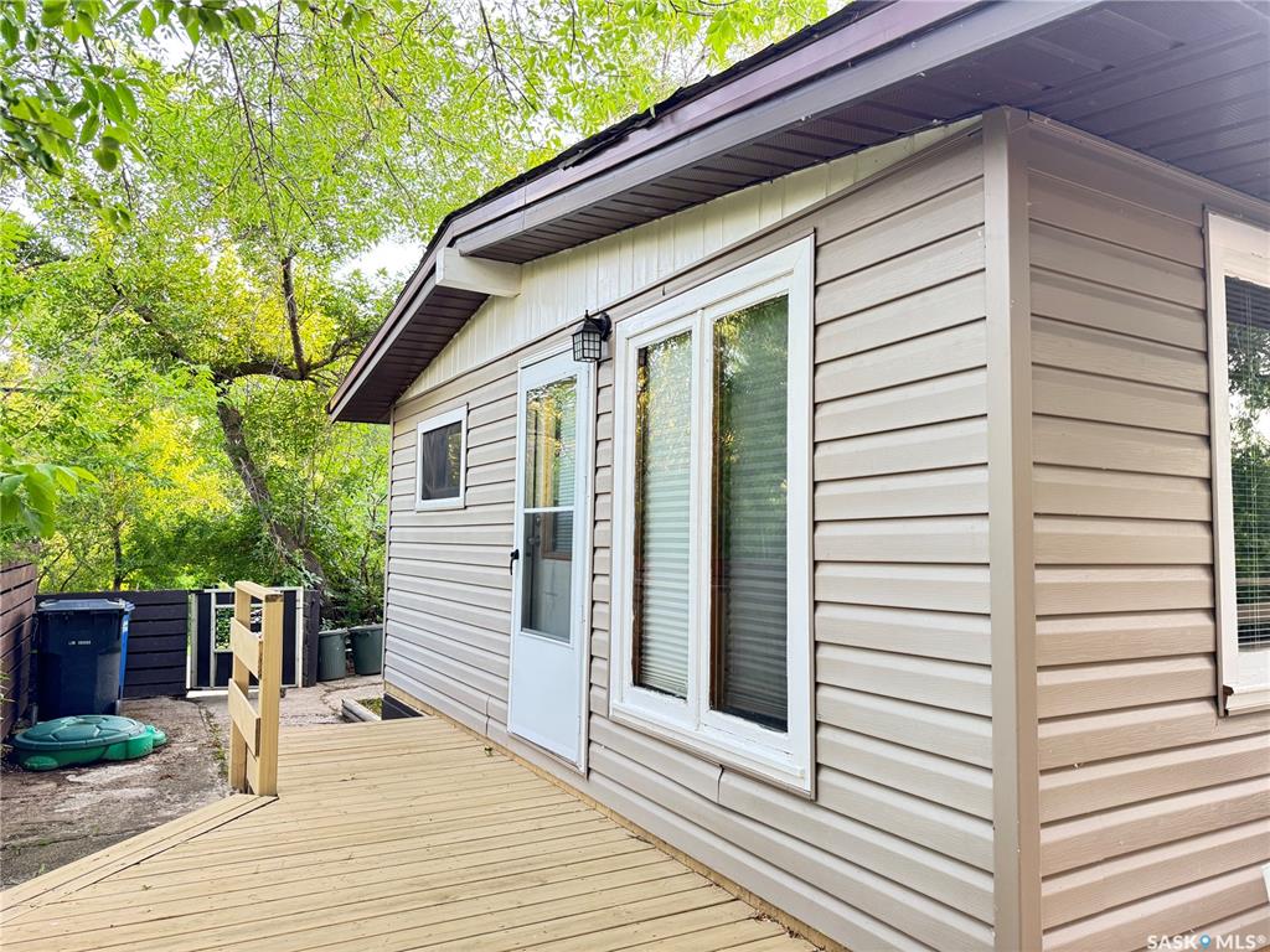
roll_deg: -0.3
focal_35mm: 24
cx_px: 635
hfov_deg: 71.6
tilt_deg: +3.7
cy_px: 476
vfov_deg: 56.8
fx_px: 881
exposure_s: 1/72
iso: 200
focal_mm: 6.76
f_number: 1.78
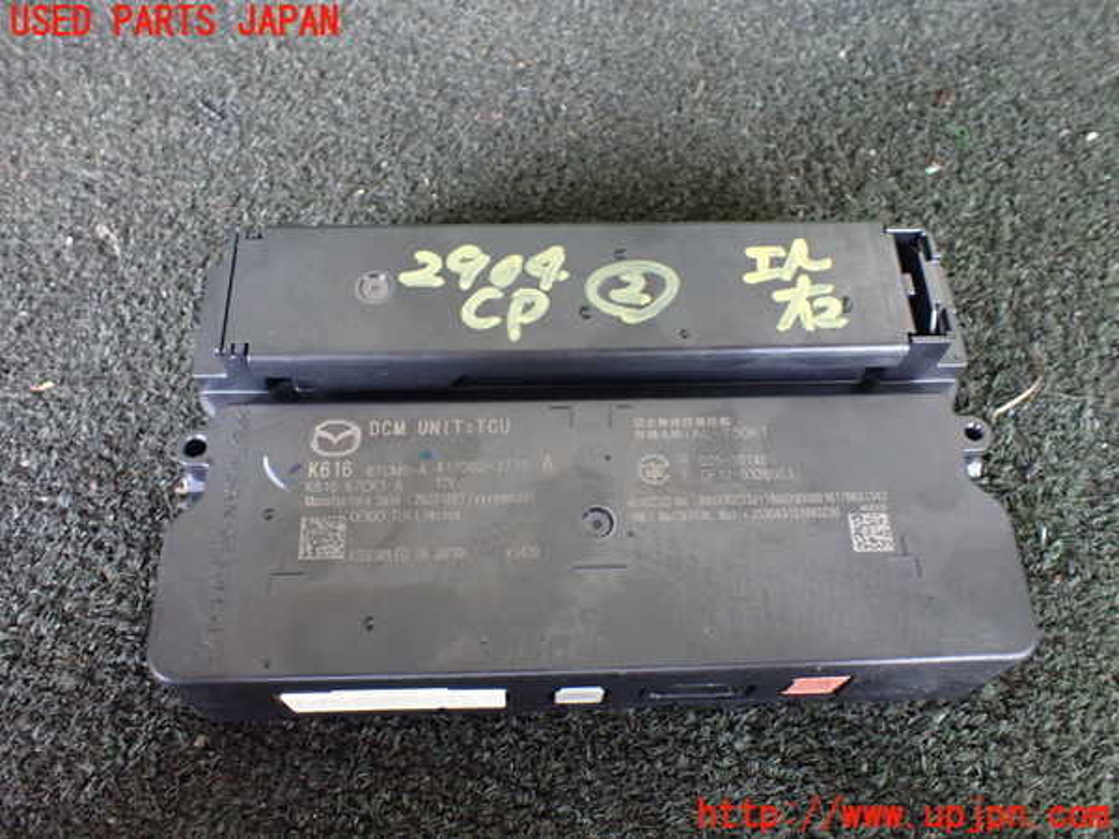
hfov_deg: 60.0
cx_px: 560
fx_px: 970
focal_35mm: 30
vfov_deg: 46.8
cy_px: 420
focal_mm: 5.4
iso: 800
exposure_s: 1/40
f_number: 2.3
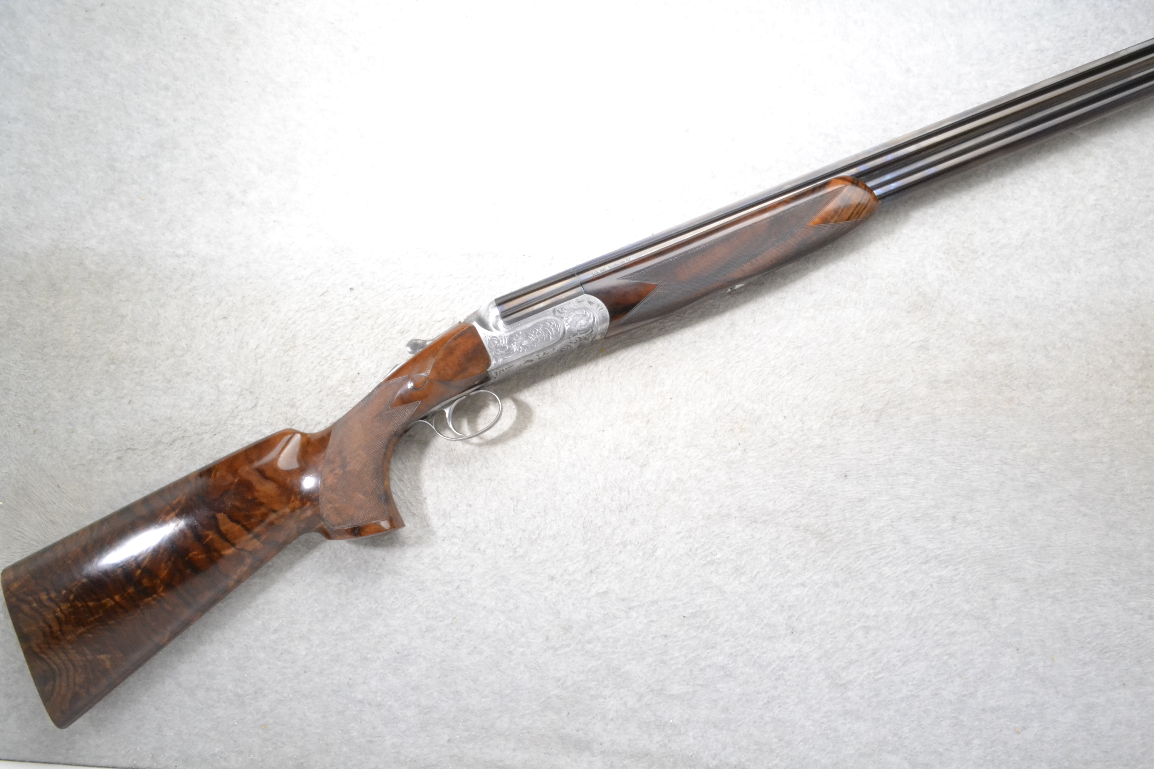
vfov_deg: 47.9
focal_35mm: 27
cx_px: 577
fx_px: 865
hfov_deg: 67.4
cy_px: 384
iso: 3200
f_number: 22
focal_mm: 18
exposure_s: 1/80
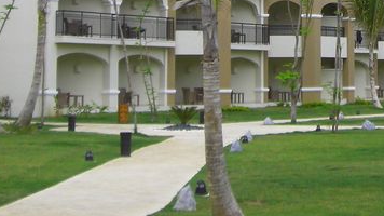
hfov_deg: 17.6
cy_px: -146
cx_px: 386
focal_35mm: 119
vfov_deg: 9.8
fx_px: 1211
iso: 100
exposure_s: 1/125
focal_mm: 6.2
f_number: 8
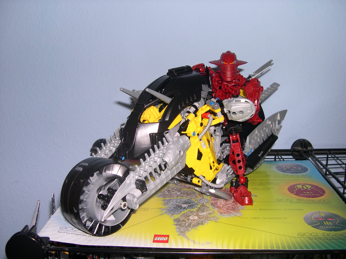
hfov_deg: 49.0
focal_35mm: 38
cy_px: 130
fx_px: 380
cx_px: 173
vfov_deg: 37.7
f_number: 2.8
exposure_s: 1/60
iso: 100
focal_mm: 8
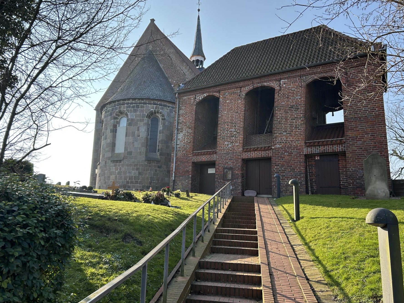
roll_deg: -2.5
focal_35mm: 28
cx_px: 189
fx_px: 327
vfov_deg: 49.7
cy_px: 149
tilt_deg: +12.8
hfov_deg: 63.4
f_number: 1.5
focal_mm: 5.7
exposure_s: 1/1751
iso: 50
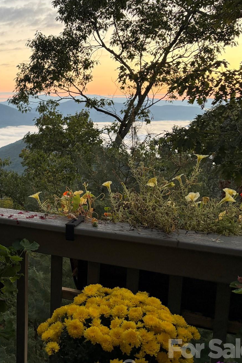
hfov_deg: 28.8
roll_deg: +1.0
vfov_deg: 46.4
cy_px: 182
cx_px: -26
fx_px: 424
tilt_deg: -10.1
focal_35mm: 42
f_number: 1.6
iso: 125
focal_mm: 5.96
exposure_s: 1/101
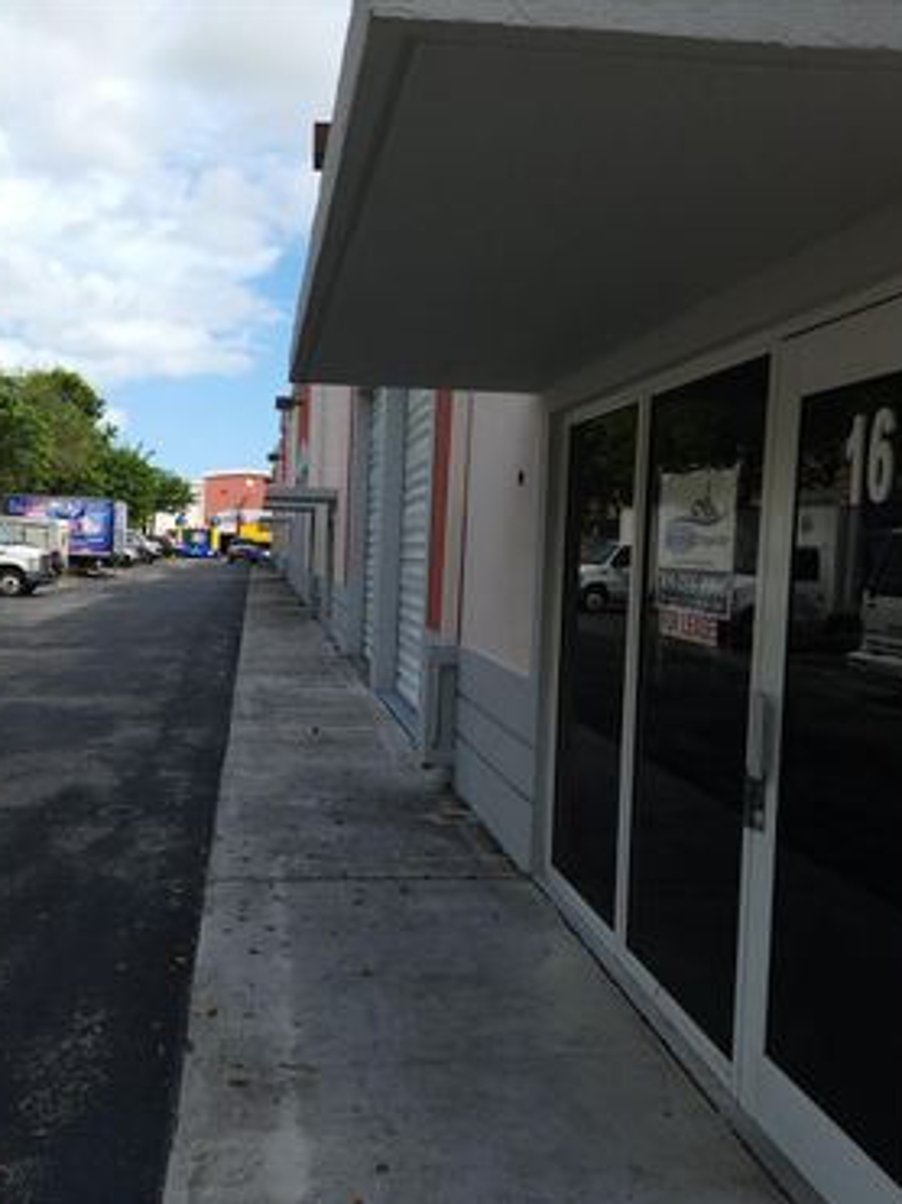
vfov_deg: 58.4
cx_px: 354
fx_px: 1078
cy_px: 605
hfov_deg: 45.1
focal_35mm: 31
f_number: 1.8
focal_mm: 5.4
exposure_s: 1/1888
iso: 40
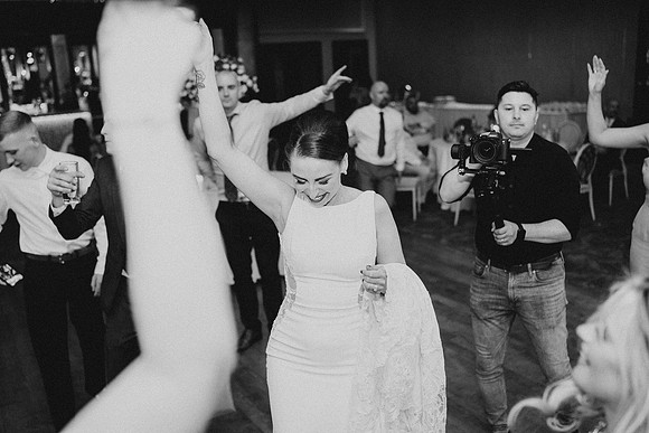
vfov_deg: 37.9
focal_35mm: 35
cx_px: 324
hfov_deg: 54.4
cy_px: 216
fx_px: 631
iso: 1250
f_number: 2
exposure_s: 1/250
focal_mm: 35
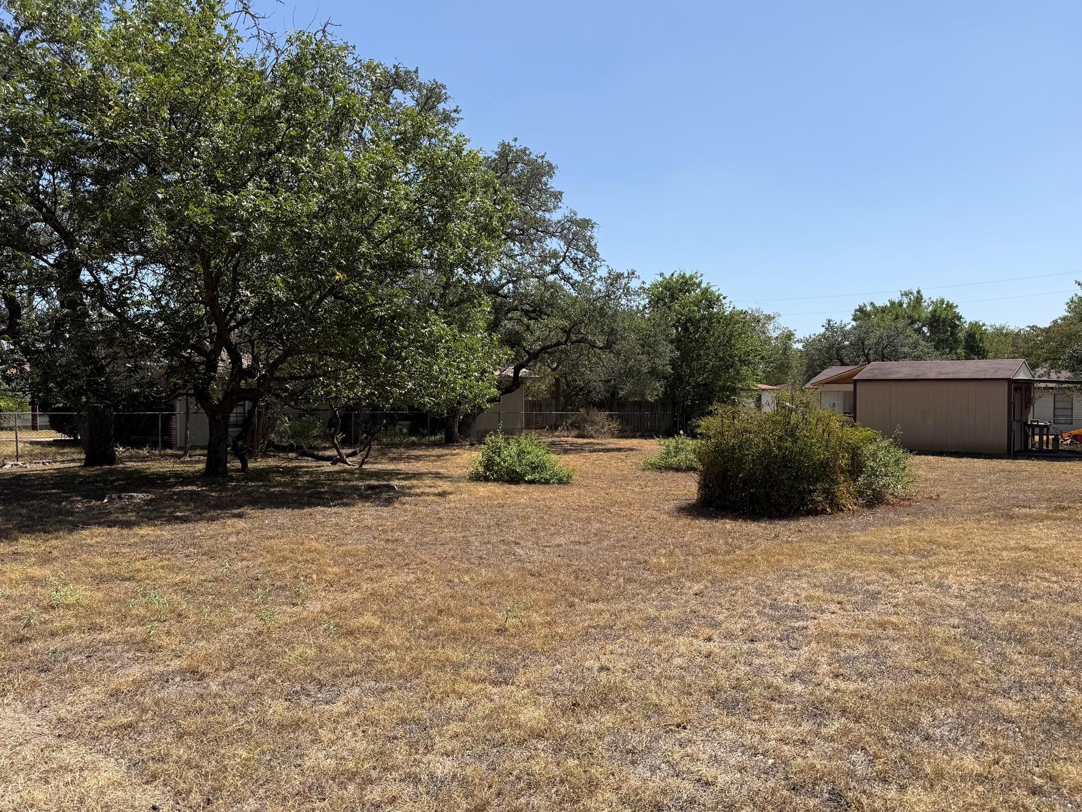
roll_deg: -0.1
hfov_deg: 69.4
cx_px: 558
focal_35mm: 25
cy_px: 410
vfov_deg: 54.9
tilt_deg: -1.6
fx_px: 782
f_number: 1.78
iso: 80
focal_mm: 6.76
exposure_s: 1/4167
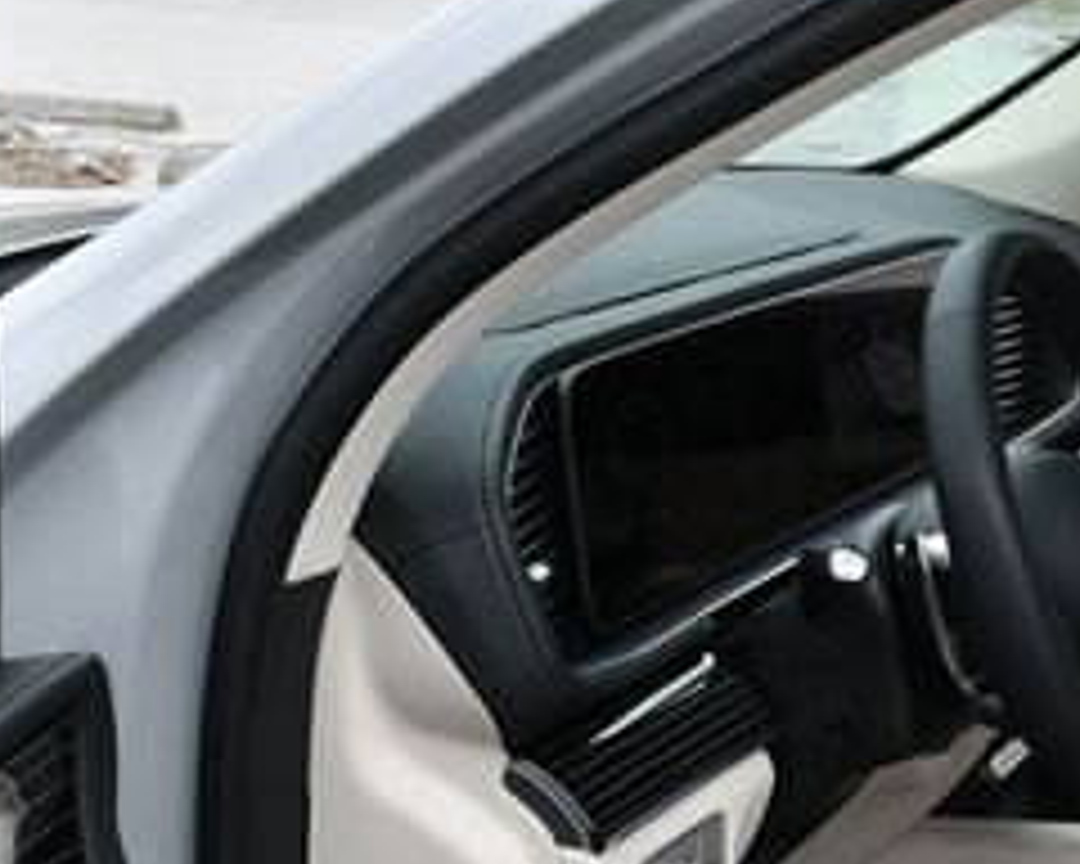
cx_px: 1238
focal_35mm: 90
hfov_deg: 20.1
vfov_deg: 16.6
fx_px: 2877
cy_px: 932
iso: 200
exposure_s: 1/250
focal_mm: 18
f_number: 8
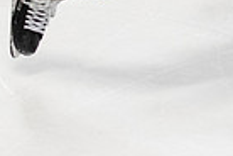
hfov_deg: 3.8
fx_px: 3540
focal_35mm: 547
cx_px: 332
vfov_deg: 2.5
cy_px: -96
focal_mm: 70
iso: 2000
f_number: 3.2
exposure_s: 1/800
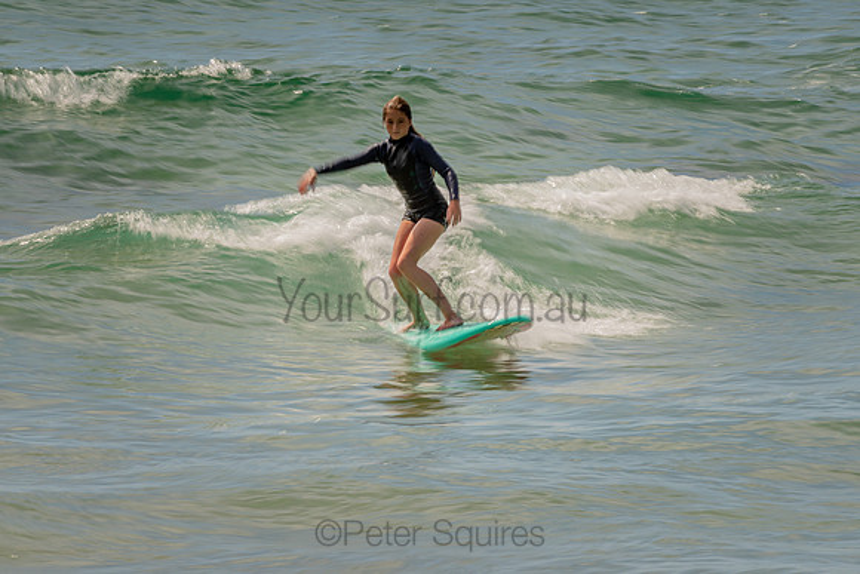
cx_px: 376
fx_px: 14647
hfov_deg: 3.4
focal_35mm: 613
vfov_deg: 2.2
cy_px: 250
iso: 64
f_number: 18
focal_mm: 500
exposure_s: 1/20
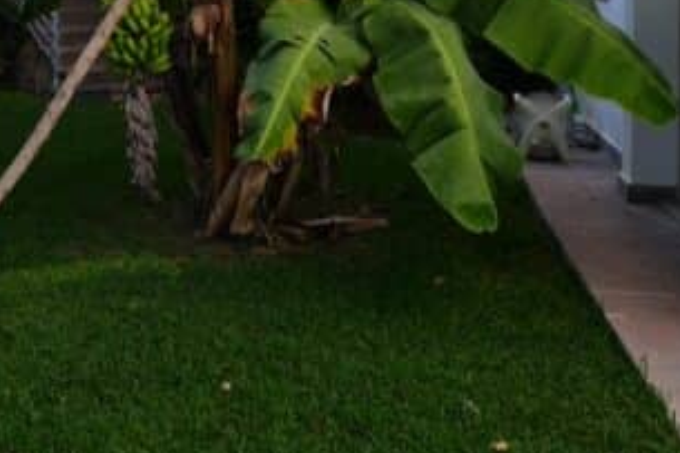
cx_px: 16
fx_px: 1076
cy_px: -56
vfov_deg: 22.3
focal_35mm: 57
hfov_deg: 32.5
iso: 100
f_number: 8
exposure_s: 1/125
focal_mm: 17
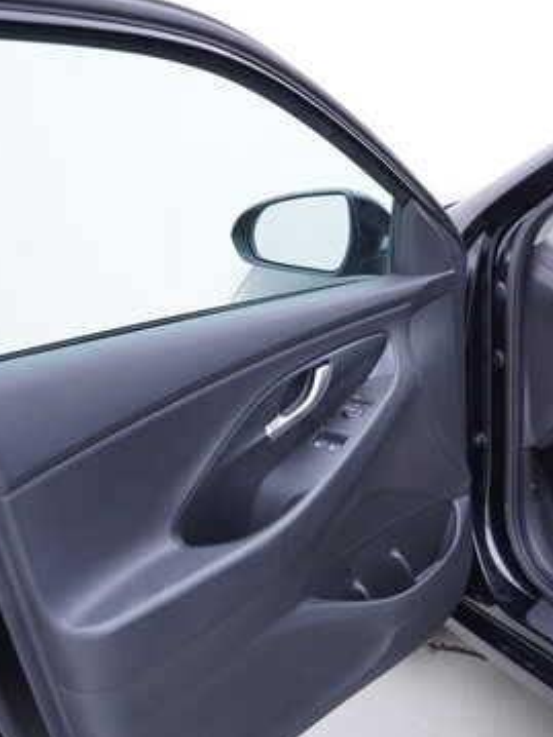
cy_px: 371
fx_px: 1130
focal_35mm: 53
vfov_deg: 36.2
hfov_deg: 26.6
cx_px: 500
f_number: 2.8
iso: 125
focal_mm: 24
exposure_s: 1/40
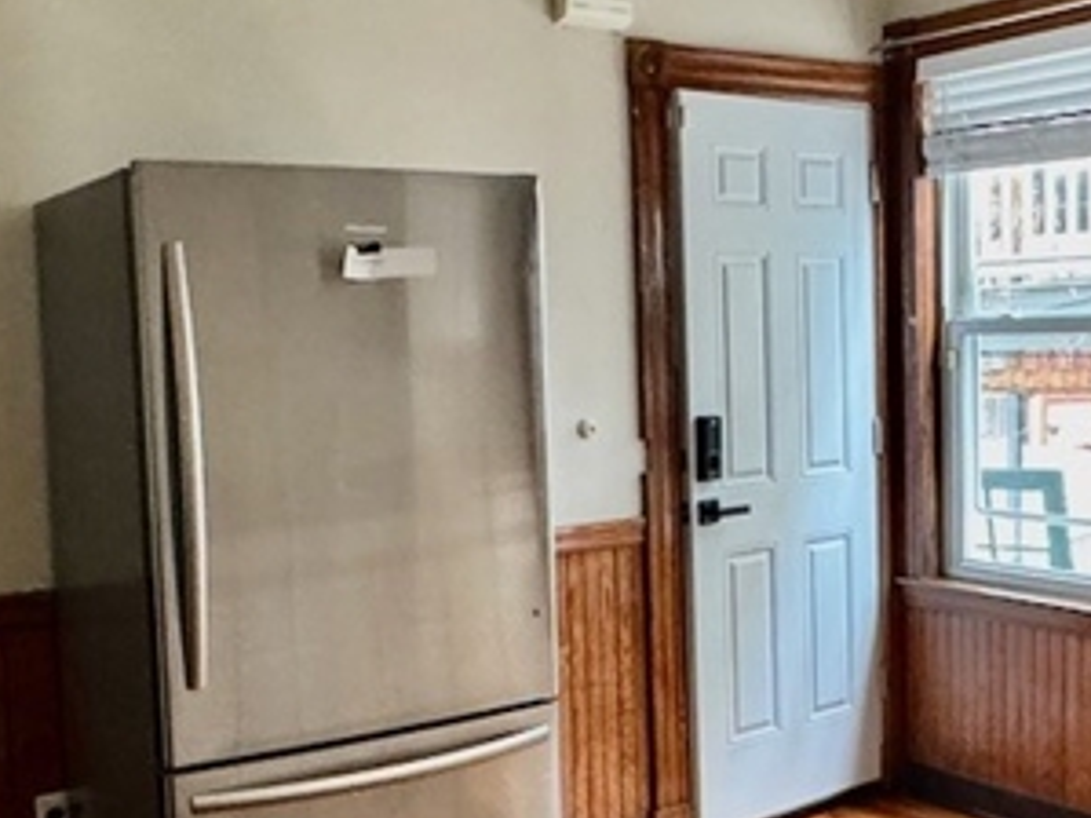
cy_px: 449
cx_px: 609
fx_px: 1512
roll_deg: +0.5
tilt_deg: -4.1
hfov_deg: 39.6
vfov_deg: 30.2
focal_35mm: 48
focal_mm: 2.22
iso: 800
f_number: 2.2
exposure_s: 1/60
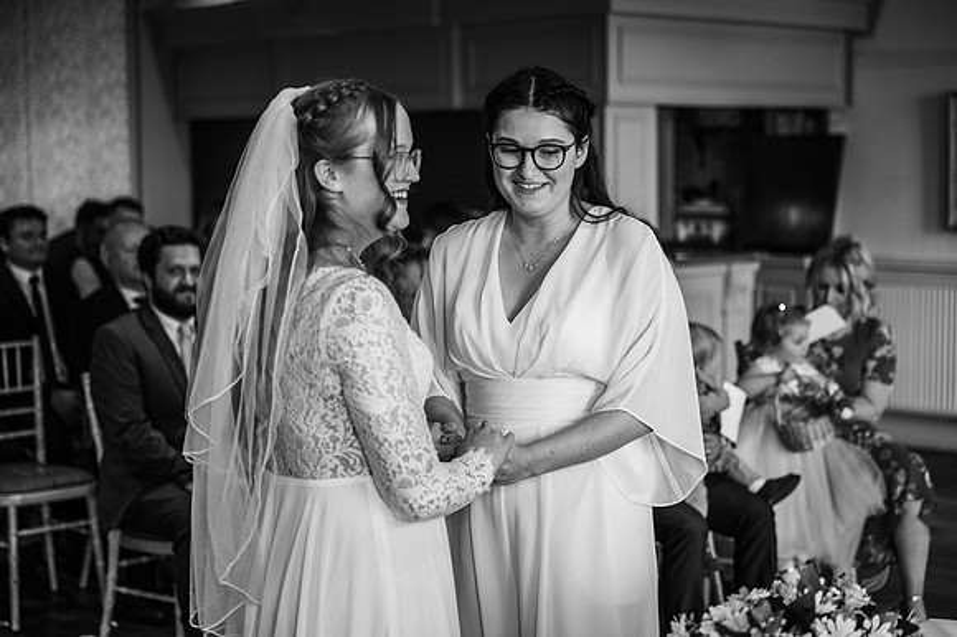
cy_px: 318
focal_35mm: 66
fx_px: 1753
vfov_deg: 20.6
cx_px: 478
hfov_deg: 30.5
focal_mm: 66
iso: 560
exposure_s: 1/200
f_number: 2.8
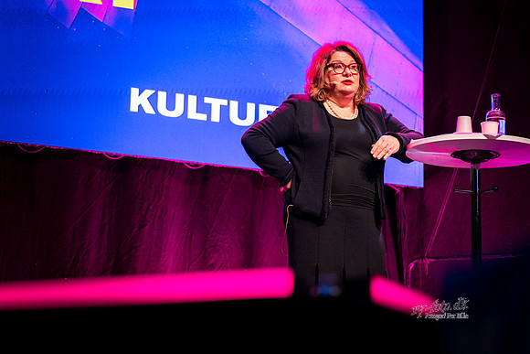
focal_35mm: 90
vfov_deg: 15.2
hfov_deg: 22.6
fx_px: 1325
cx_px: 265
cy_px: 177
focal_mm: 90
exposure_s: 1/160
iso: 640
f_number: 2.8
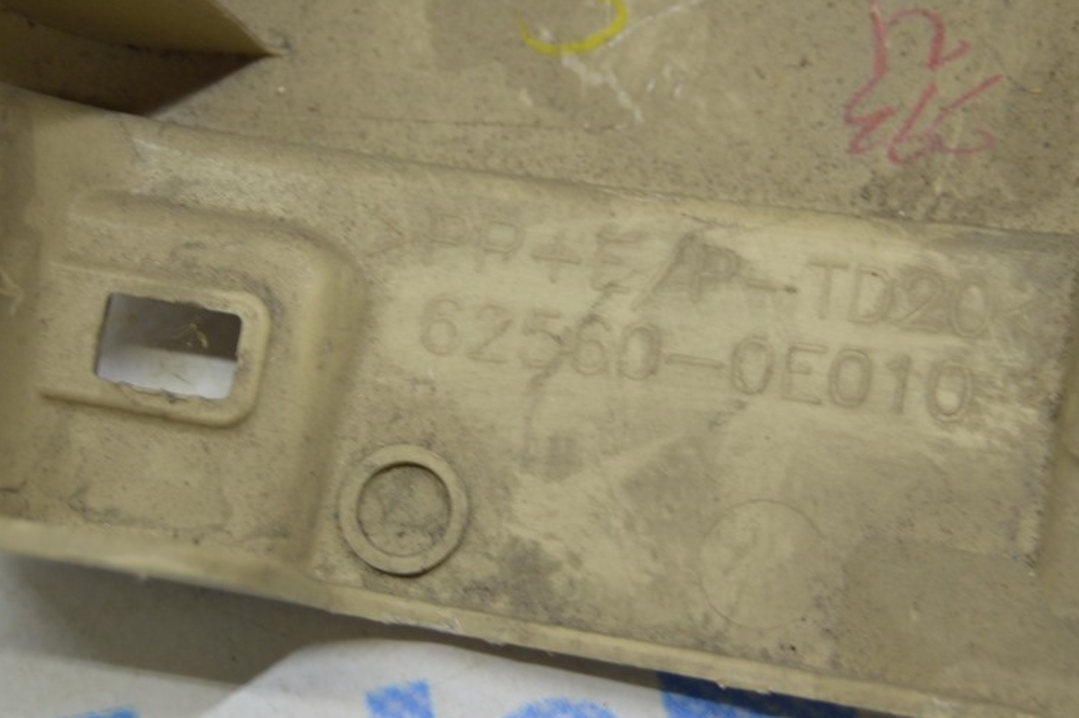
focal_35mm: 116
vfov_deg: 11.8
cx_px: 727
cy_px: 234
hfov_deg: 17.6
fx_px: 3466
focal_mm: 55
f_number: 5.6
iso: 400
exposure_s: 1/20
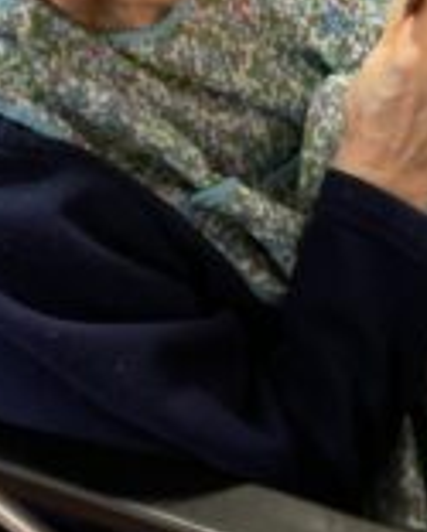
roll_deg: -4.3
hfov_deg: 14.1
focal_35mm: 109
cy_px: 191
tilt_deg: -36.6
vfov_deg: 17.6
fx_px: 1720
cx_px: 290
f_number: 1.8
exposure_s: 1/60
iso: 250
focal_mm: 3
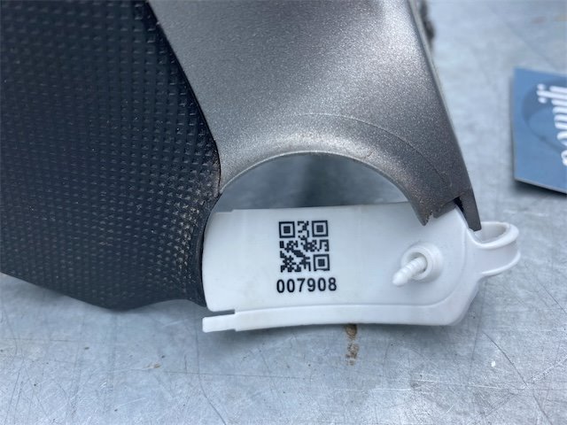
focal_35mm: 26
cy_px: 212
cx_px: 284
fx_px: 426
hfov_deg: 67.3
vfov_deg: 53.1
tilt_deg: -37.7
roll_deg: +7.1
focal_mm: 4.25
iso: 32
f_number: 1.8
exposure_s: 1/364
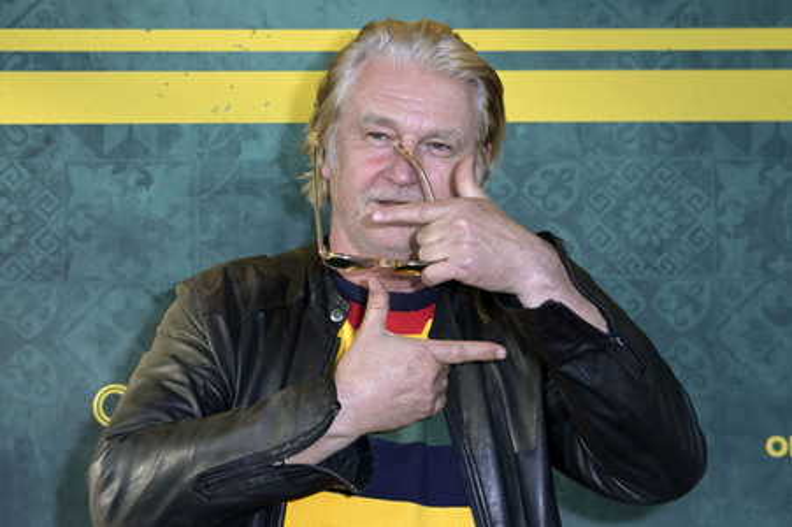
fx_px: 1429
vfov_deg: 20.9
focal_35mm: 65
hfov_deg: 31.0
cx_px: 396
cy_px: 264
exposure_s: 1/250
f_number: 5.6
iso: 250
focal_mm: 65
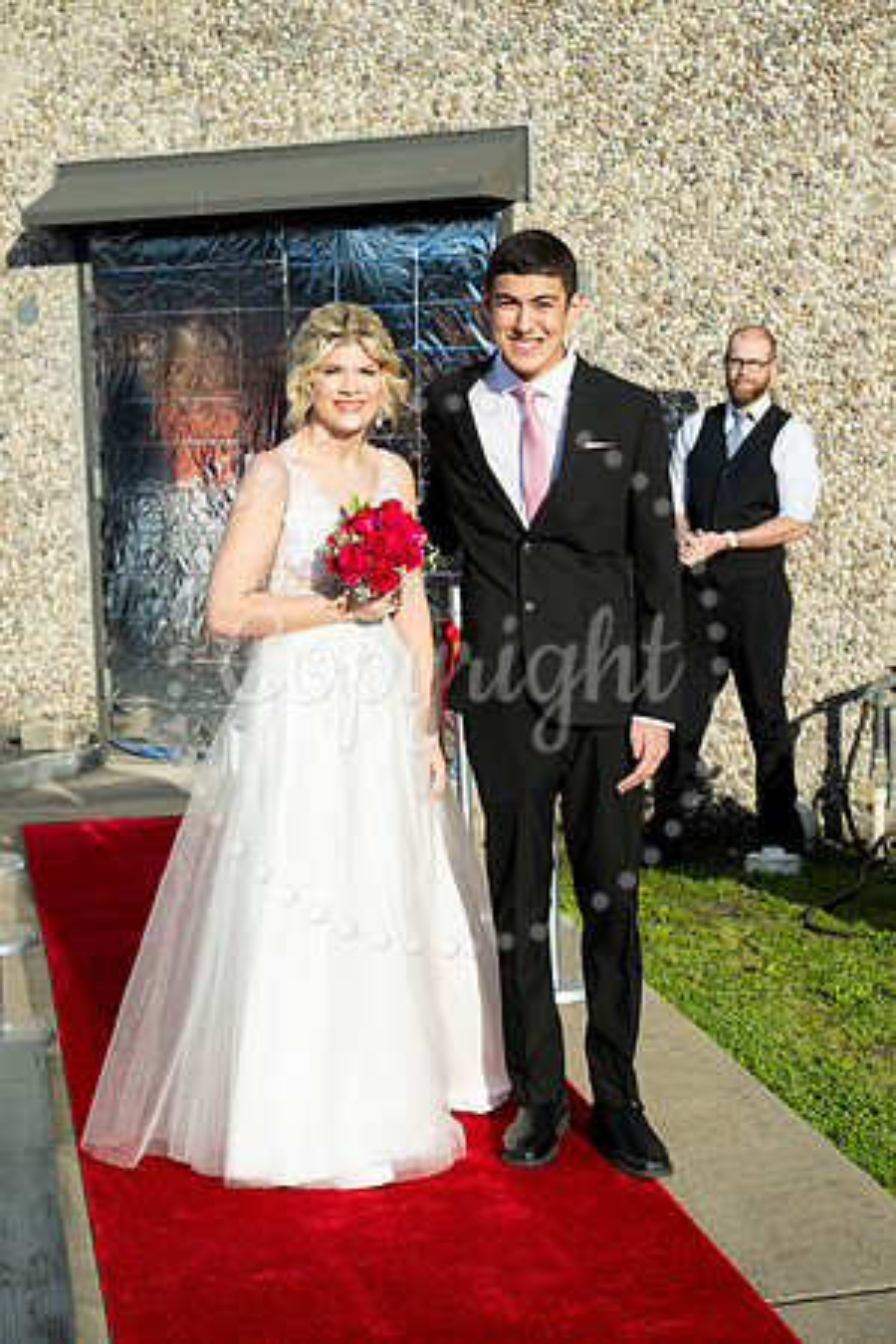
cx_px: 448
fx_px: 2240
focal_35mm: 60
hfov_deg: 22.6
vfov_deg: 33.4
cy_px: 672
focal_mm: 60
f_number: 5.6
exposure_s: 1/1600
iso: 400
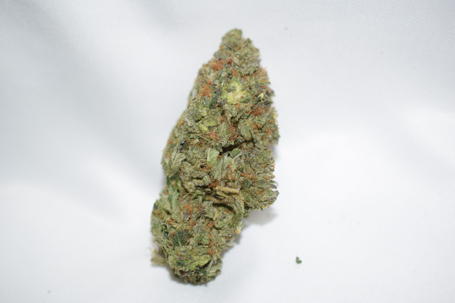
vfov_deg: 22.6
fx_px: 758
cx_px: 228
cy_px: 152
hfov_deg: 33.4
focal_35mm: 60
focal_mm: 40
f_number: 3.2
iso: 100
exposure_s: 1/60
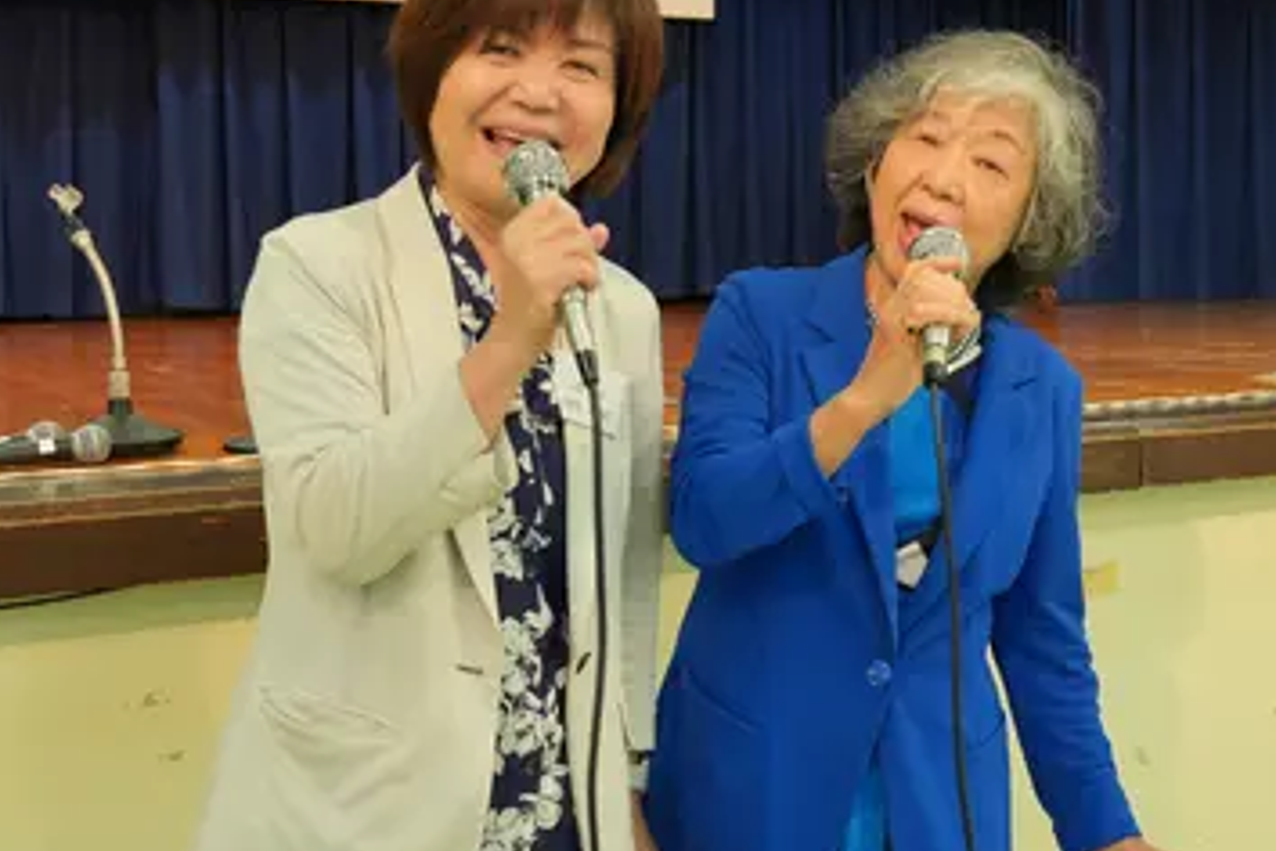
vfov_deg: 27.6
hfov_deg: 40.6
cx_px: 670
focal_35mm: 49
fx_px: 1726
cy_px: 308
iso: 800
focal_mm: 23
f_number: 5.6
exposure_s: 1/40
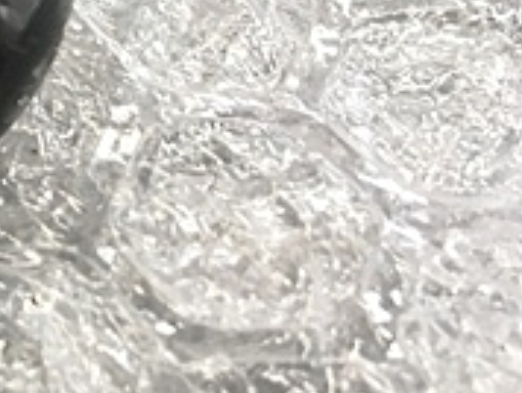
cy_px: 53
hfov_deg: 16.5
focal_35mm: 104
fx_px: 1570
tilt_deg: -60.6
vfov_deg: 14.1
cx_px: -352
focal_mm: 4.15
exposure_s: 1/30
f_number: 2.2
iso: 80
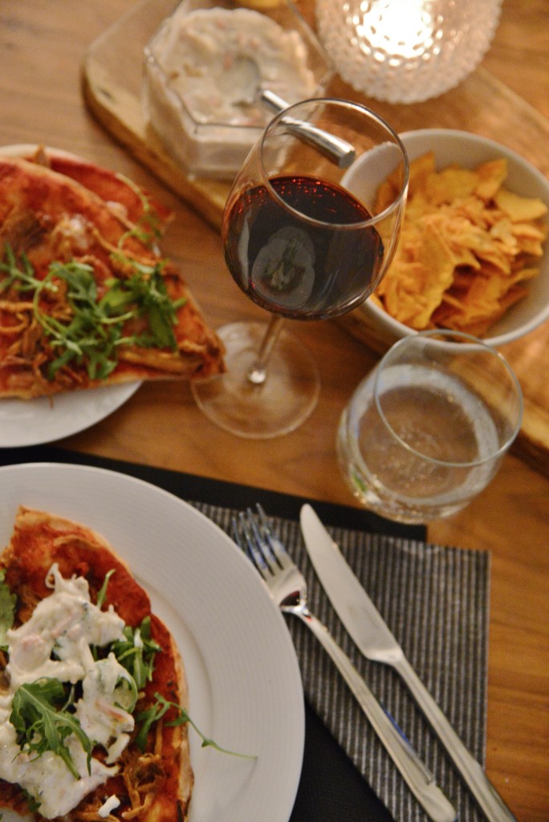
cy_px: 411
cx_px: 274
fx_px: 1416
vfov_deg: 32.4
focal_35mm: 62
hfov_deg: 21.9
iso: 6400
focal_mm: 62
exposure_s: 1/20
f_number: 4
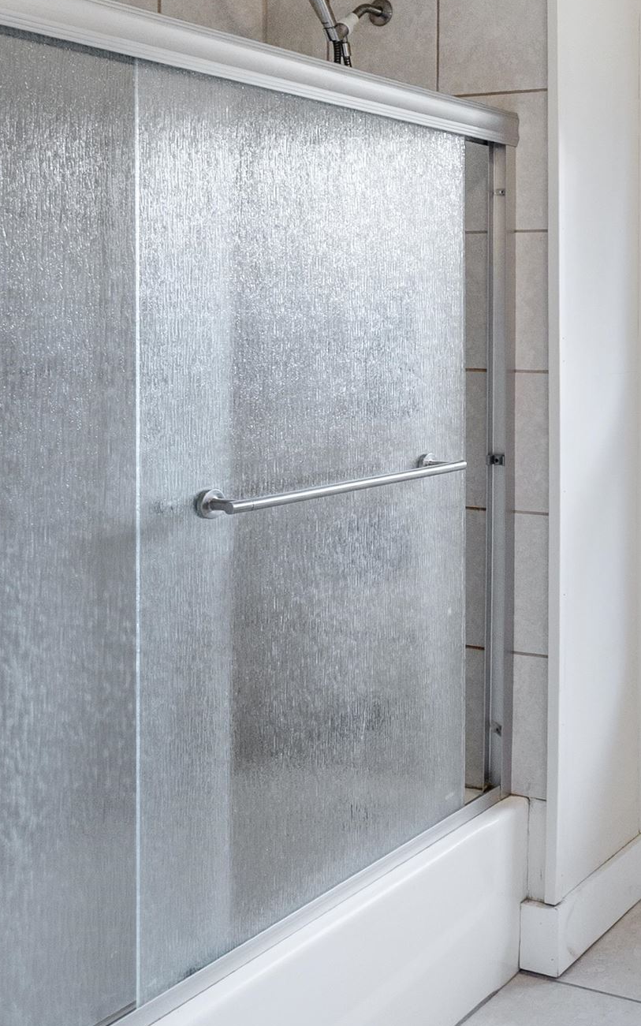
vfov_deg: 48.3
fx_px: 1118
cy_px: 329
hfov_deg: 27.7
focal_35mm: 40
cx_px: 787
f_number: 2.8
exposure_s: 1/60
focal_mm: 8
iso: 200
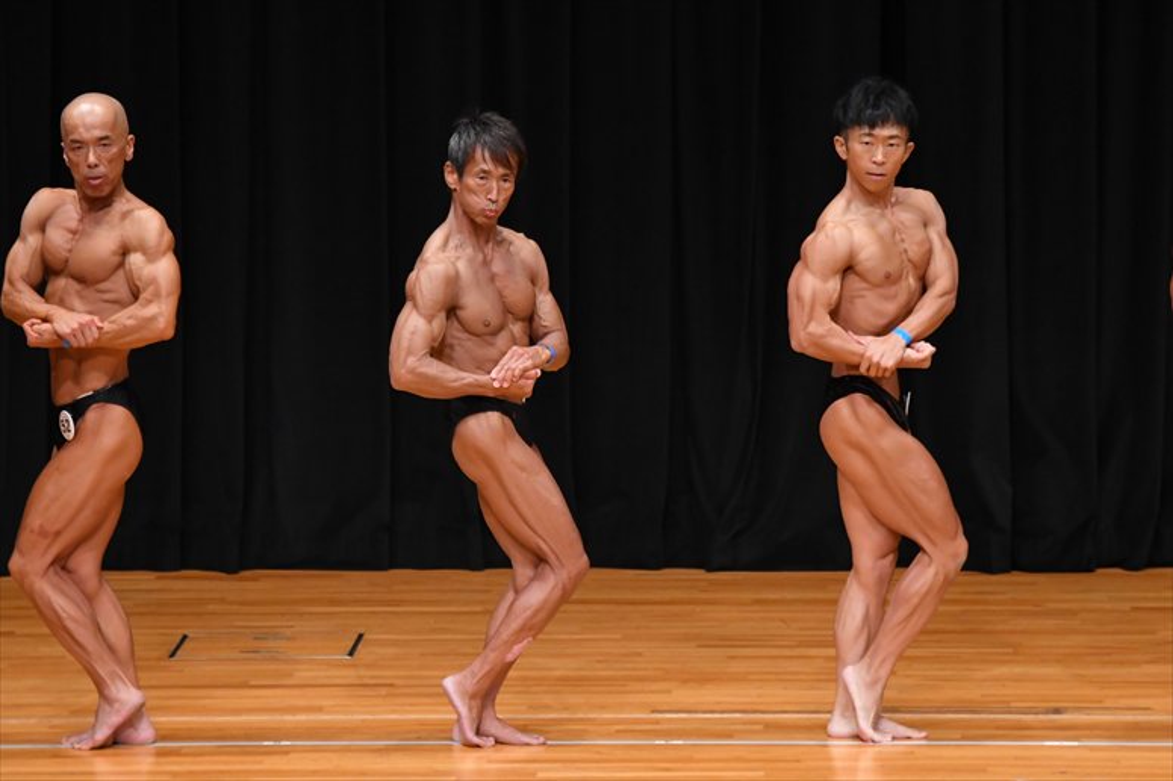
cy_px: 390
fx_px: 9282
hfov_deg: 7.2
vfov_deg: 4.8
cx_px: 586
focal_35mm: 285
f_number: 5.6
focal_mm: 190
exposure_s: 1/400
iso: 3200
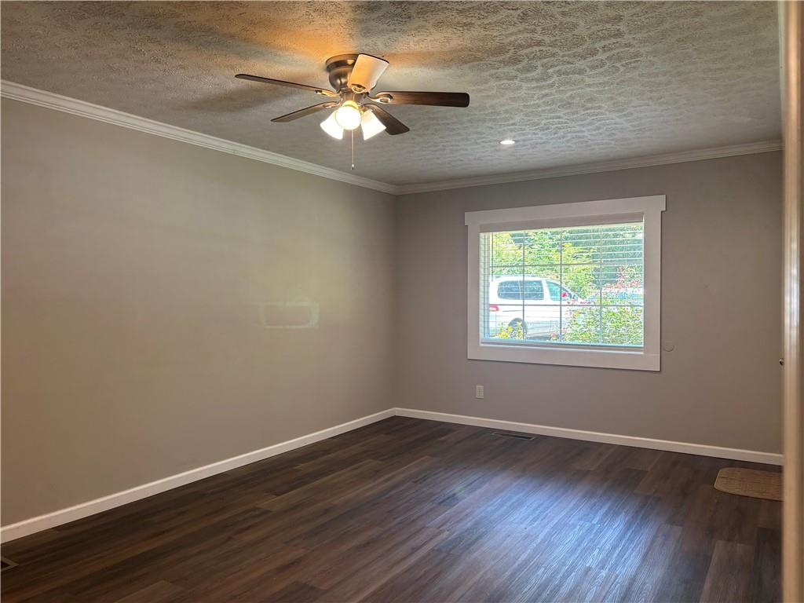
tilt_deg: -1.0
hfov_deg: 67.3
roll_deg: +0.1
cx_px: 402
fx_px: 604
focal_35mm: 26
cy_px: 302
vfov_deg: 53.1
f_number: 1.6
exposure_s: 1/60
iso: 100
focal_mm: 5.96
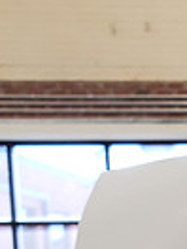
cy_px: 404
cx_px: 392
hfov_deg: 11.5
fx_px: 821
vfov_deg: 15.5
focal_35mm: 114
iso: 200
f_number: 2.4
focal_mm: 4.3
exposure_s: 1/40
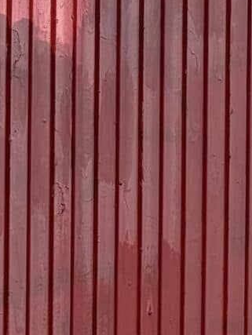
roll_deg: -2.4
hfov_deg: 6.2
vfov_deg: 8.1
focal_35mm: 230
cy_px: 699
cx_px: 584
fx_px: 2229
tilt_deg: +0.9
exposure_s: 1/1242
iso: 100
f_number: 1.78
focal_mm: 6.76
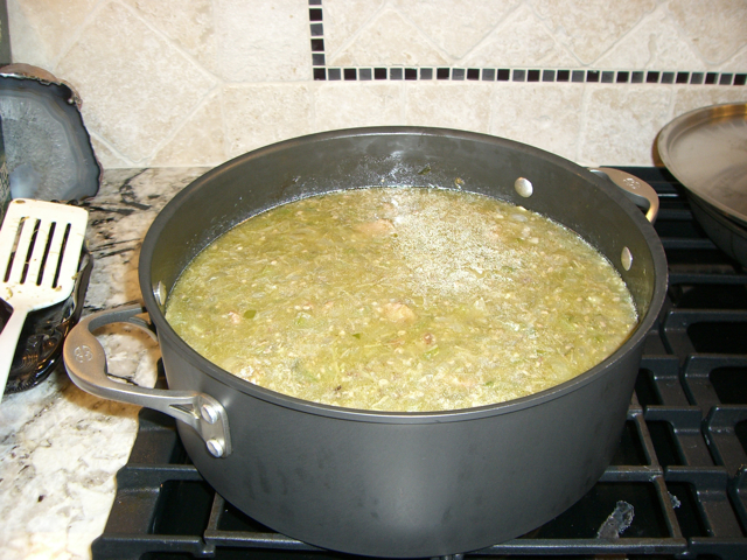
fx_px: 820
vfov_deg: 37.7
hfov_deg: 49.0
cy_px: 280
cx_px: 374
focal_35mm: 38
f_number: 2.7
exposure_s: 1/60
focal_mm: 6.2
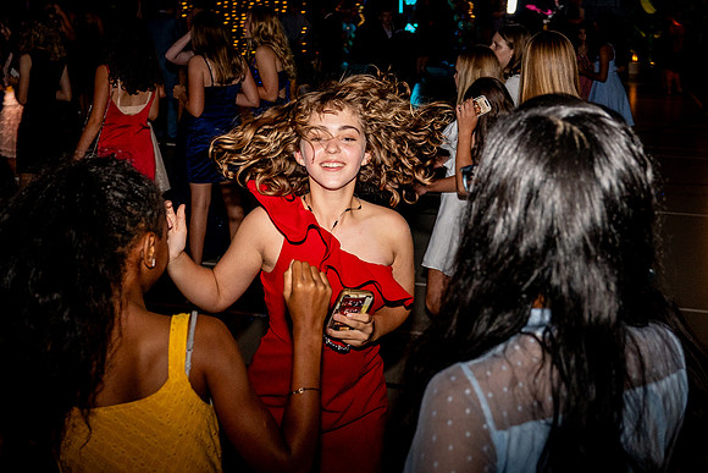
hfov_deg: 44.5
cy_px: 77
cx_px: 400
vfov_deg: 29.7
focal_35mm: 44
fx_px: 862
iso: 1250
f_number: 4
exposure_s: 1/100
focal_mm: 26
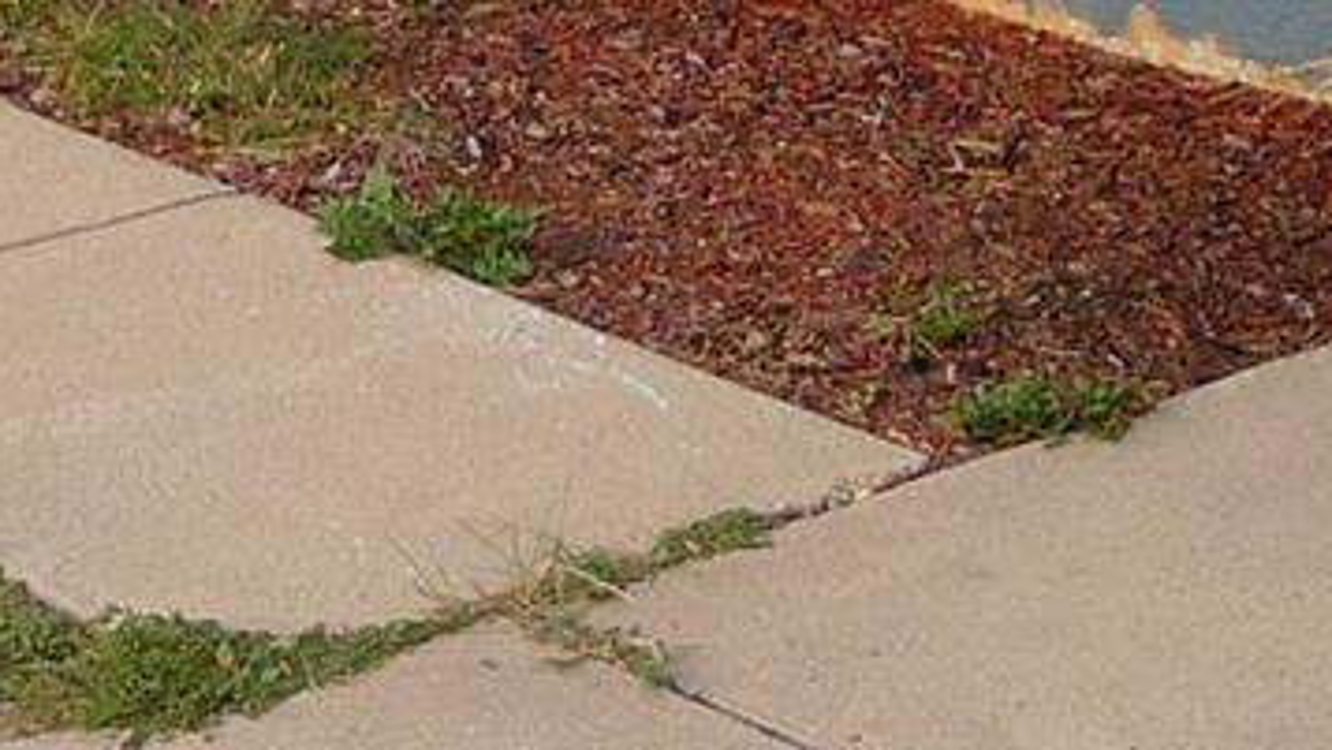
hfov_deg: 17.4
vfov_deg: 9.1
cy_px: -851
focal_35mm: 123
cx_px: 534
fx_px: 4345
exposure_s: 1/200
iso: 100
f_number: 3.3
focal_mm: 4.7
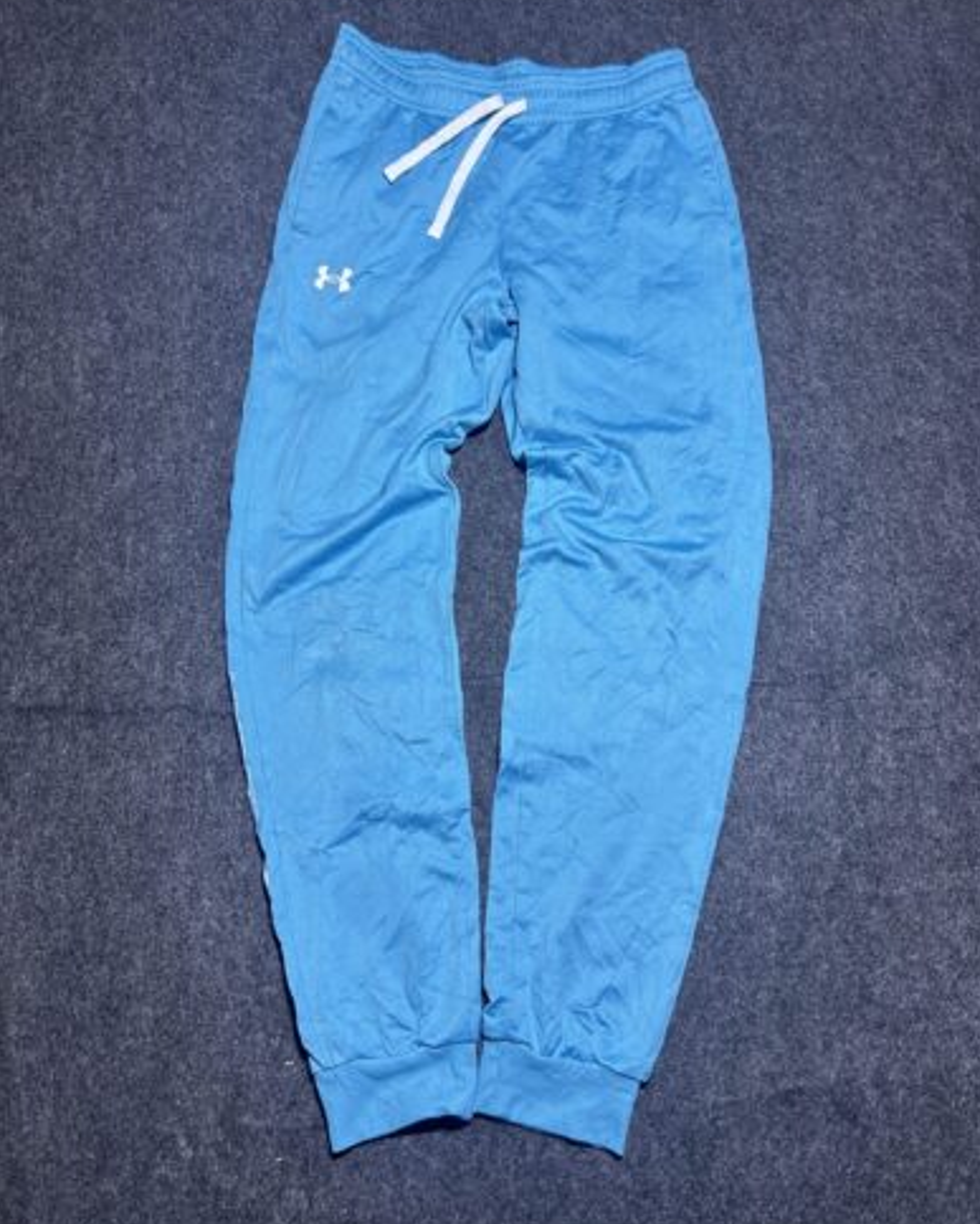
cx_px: 501
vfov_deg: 62.2
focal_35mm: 28
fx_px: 1014
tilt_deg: -56.6
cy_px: 637
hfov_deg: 51.6
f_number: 1.5
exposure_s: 1/100
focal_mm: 5.7
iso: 100
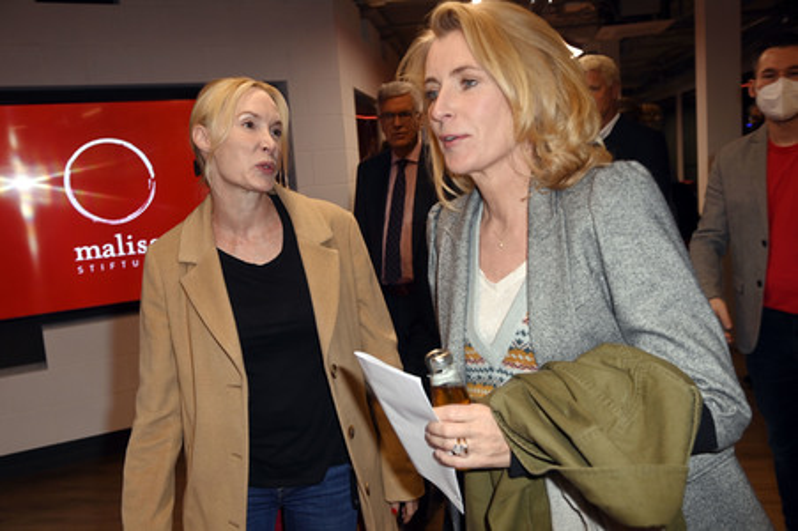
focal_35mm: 35
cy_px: 266
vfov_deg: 37.8
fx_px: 775
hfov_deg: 54.5
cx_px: 399
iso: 800
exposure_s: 1/100
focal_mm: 35
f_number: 5
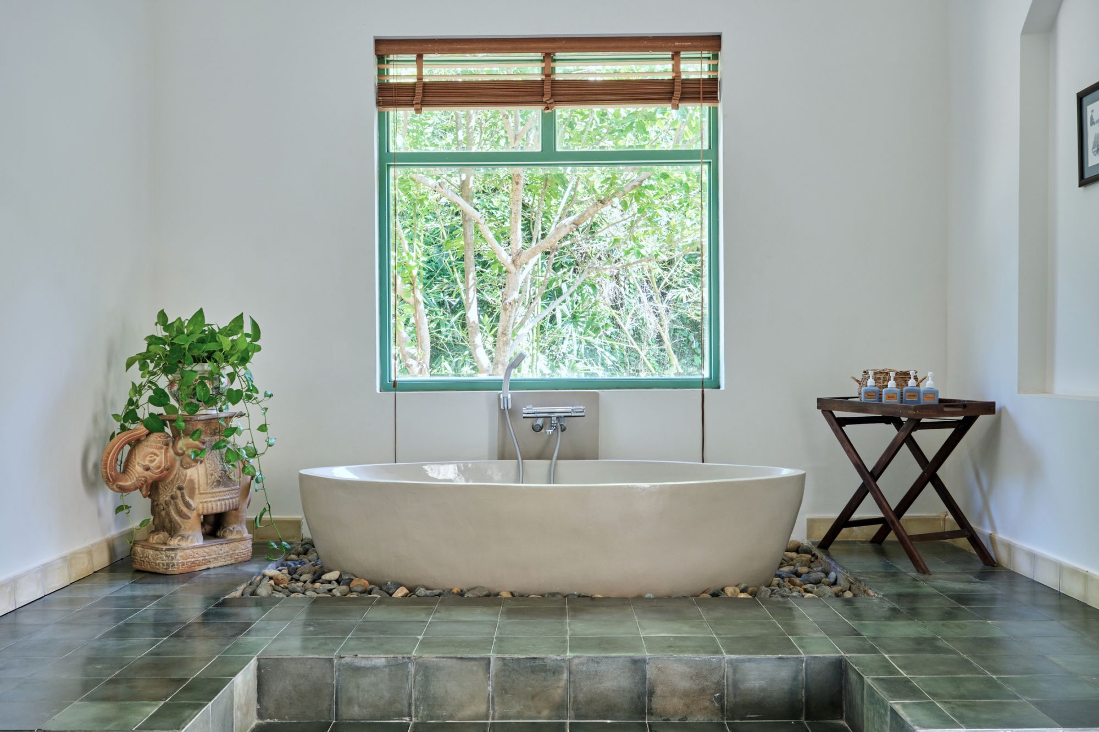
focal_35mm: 35
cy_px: 366
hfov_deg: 54.4
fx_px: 1068
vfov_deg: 37.8
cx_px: 550
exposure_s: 1/20
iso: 125
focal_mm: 23.5
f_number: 5.6
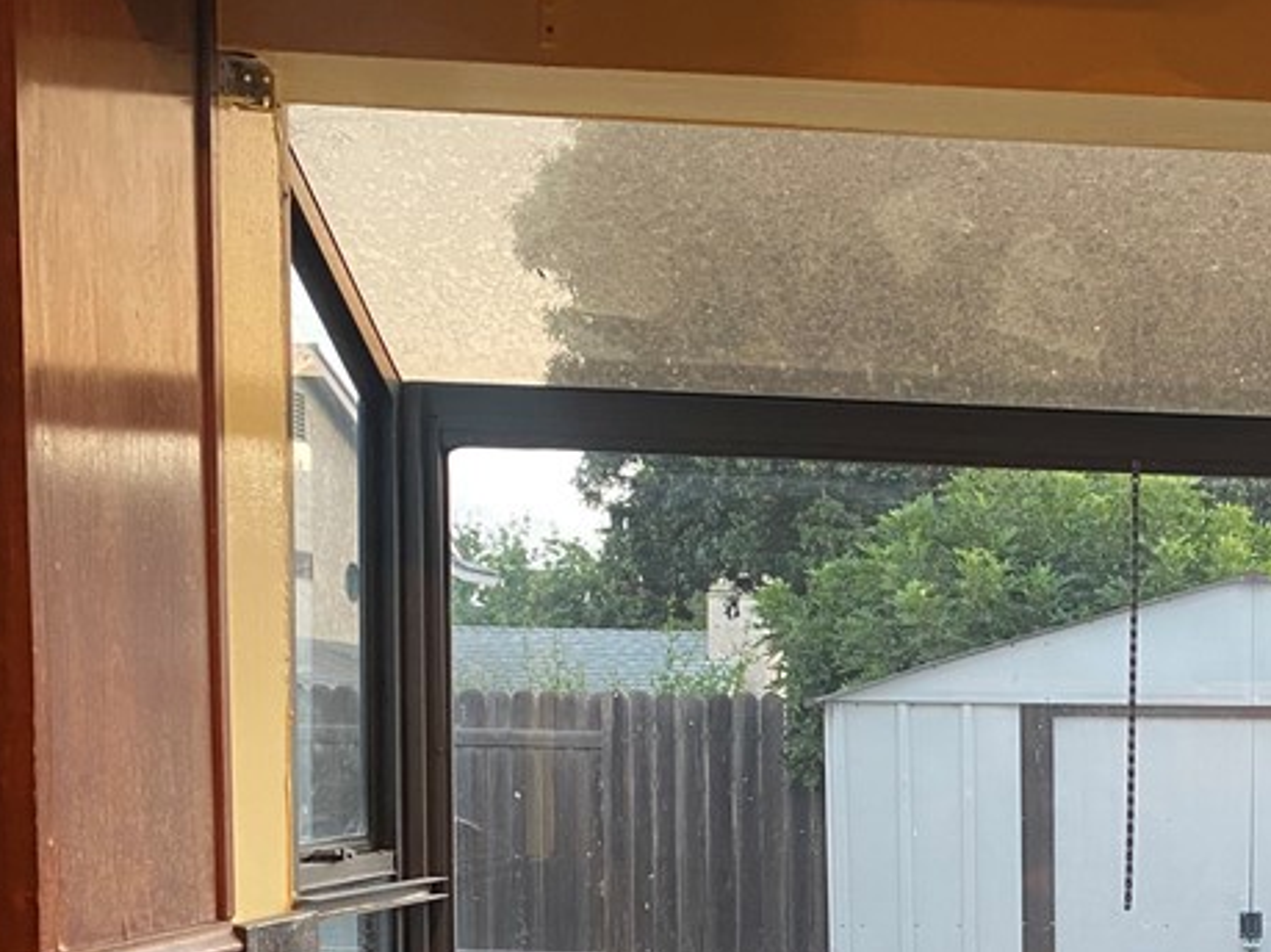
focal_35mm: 58
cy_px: 946
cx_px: 1199
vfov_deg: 24.1
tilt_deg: -5.7
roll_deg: -1.1
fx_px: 2129
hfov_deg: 31.3
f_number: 1.8
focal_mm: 4.25
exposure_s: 1/60
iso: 200
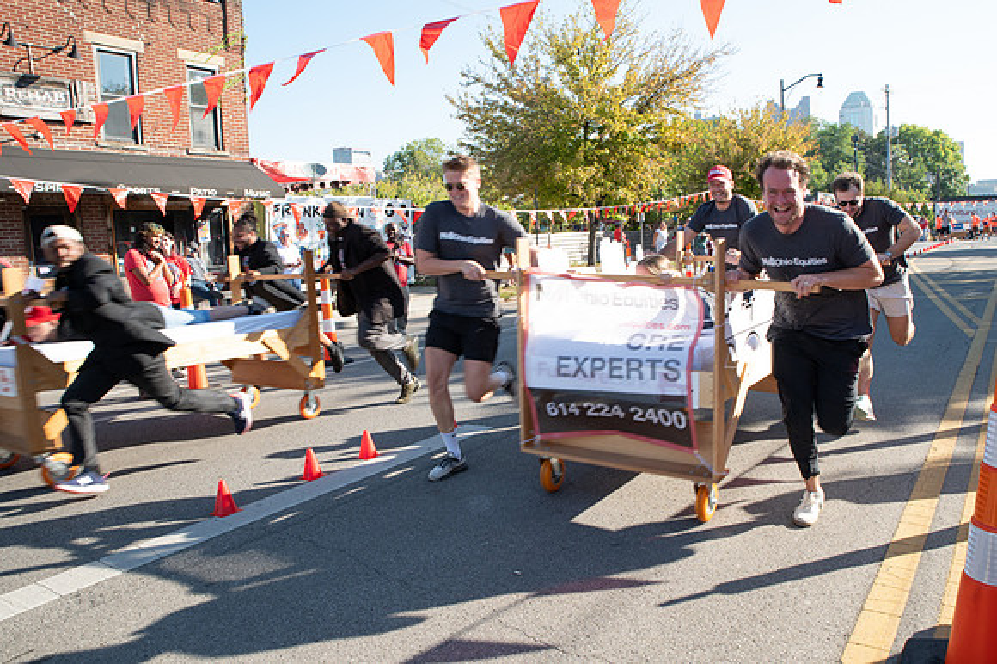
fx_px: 751
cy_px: 320
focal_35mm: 27
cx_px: 563
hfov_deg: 66.9
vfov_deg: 47.7
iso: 500
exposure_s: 1/200
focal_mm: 24
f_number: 11
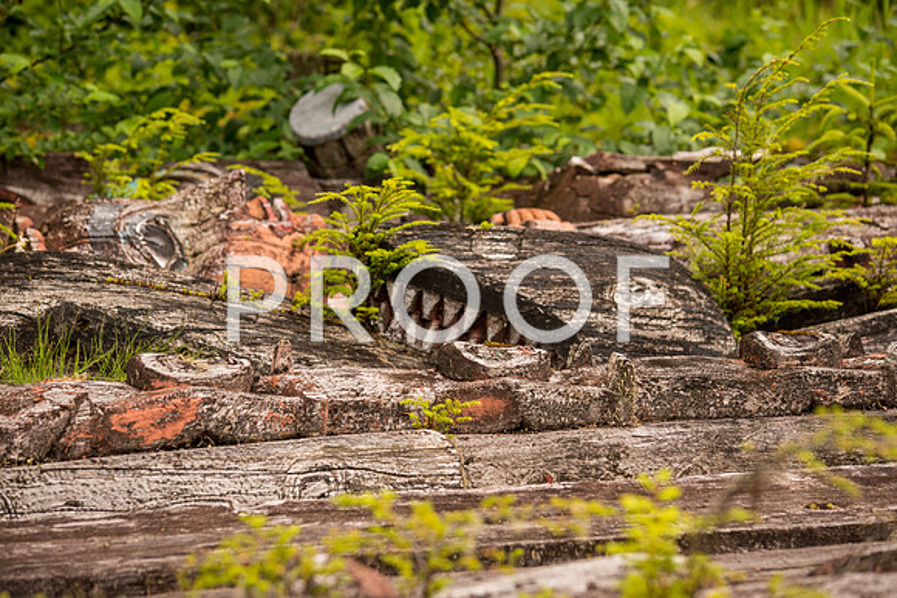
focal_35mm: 122
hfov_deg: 16.8
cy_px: 299
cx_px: 448
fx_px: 3040
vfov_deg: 11.2
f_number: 4.8
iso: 200
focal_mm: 122
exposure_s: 1/1500
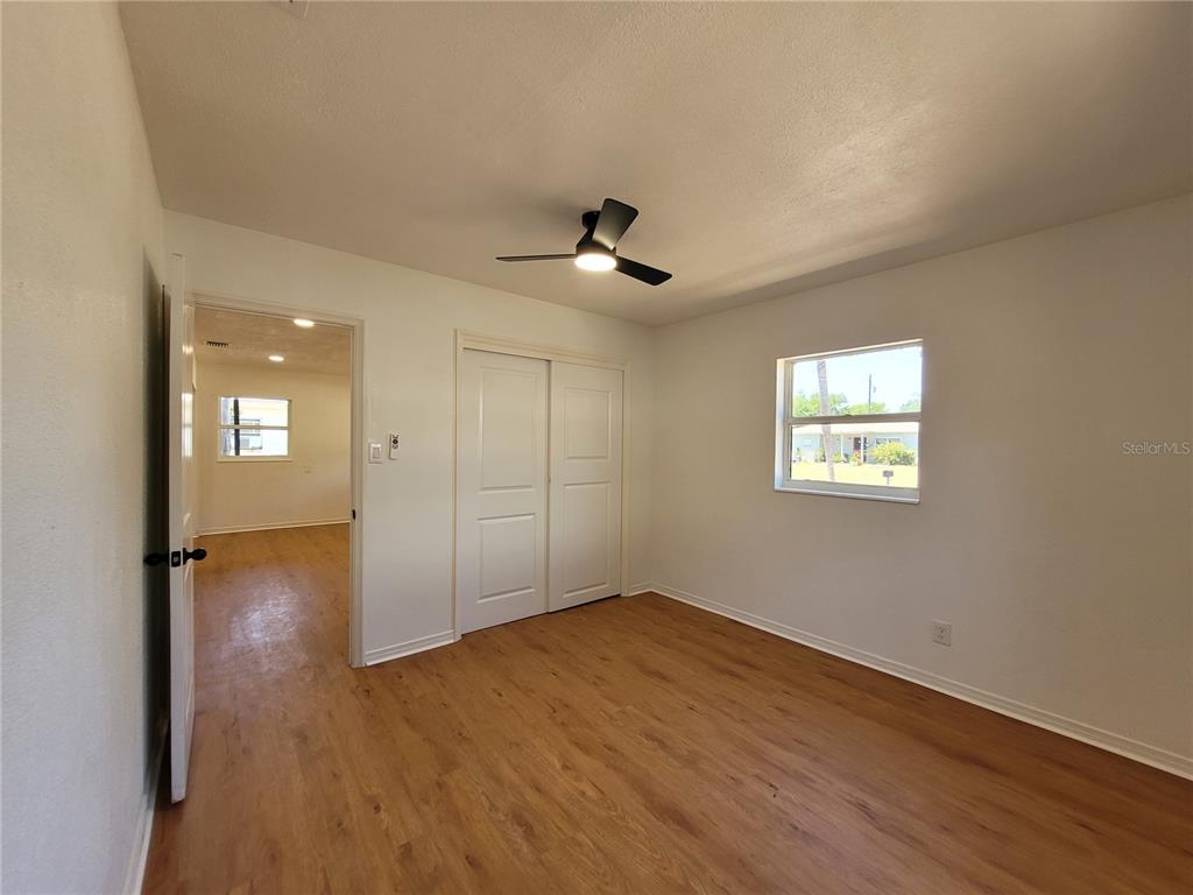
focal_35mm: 13
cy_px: 448
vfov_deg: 89.9
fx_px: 448
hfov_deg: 106.2
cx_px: 596
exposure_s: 1/60
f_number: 2.2
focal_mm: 1.74
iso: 64
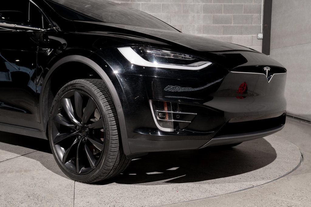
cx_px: 156
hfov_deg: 43.6
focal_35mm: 45
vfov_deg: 29.9
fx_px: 389
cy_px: 104
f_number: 6.3
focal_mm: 45
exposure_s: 1/50
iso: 250
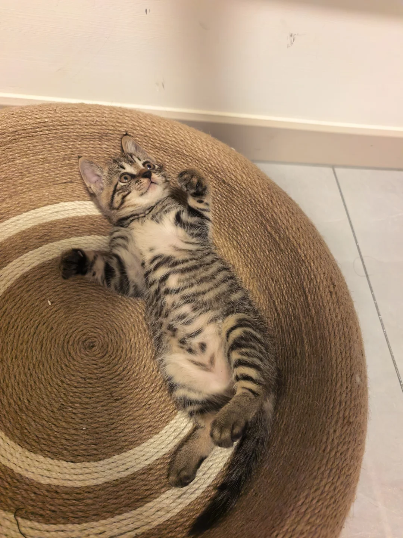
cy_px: 269
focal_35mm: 24
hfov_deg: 56.8
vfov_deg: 71.6
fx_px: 373
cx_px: 202
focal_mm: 8.5
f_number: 2
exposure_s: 1/50
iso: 320
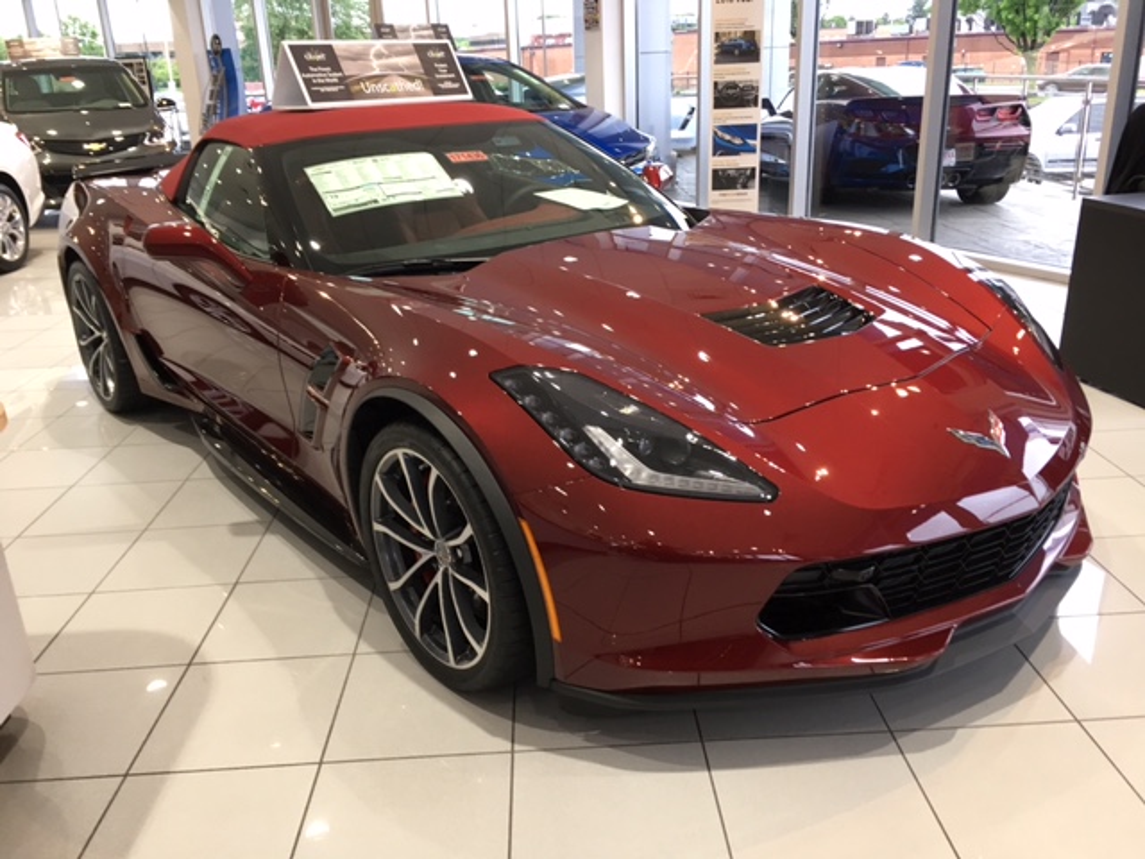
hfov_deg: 61.7
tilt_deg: -17.9
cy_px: 430
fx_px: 959
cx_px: 572
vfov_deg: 48.2
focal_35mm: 29
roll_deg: +3.2
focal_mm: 4.15
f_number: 2.2
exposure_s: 1/30
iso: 80
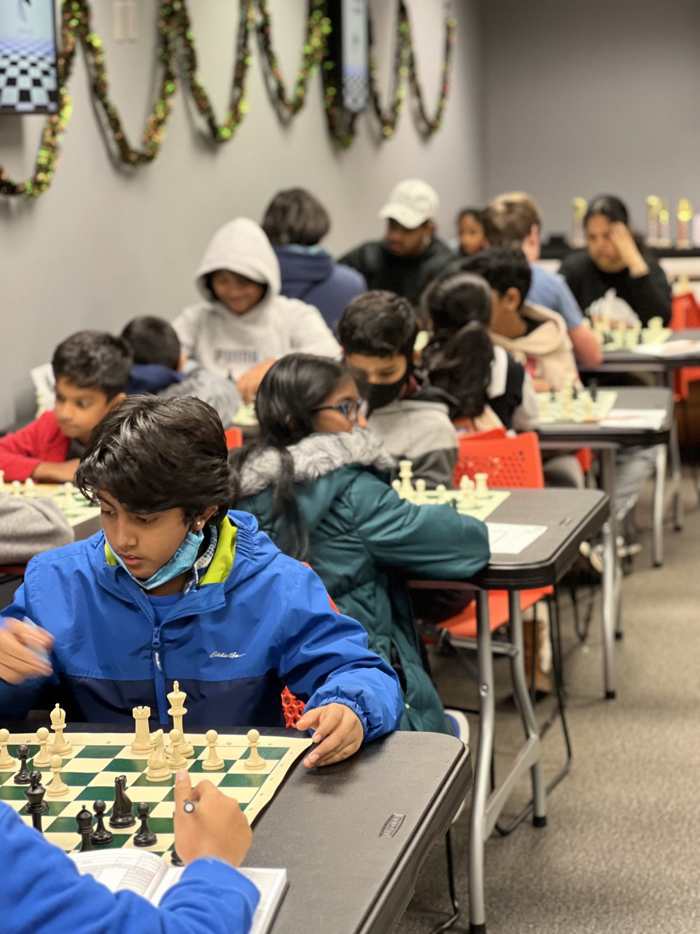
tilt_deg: -9.2
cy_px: 467
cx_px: 350
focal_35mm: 77
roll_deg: +2.0
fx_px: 2076
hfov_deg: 19.1
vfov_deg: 25.3
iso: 320
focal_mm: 9
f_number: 2.8
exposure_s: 1/24
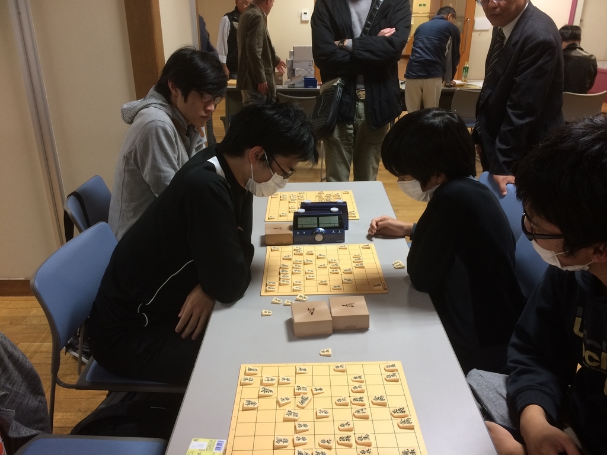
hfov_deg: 61.7
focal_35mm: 29
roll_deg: -0.6
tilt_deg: -23.9
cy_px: 228
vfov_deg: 48.2
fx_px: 509
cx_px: 304
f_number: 2.2
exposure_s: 1/30
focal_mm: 4.15
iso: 80
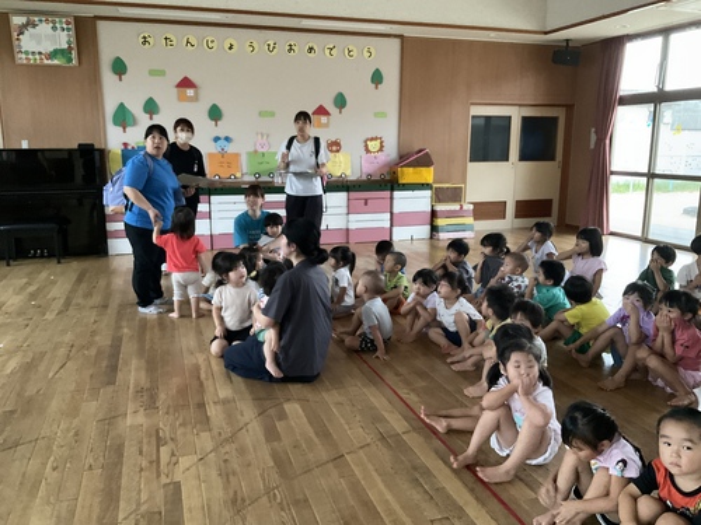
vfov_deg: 48.2
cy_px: 262
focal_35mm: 29
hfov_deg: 61.7
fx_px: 587
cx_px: 350
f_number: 1.8
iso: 500
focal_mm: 3
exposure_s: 1/30
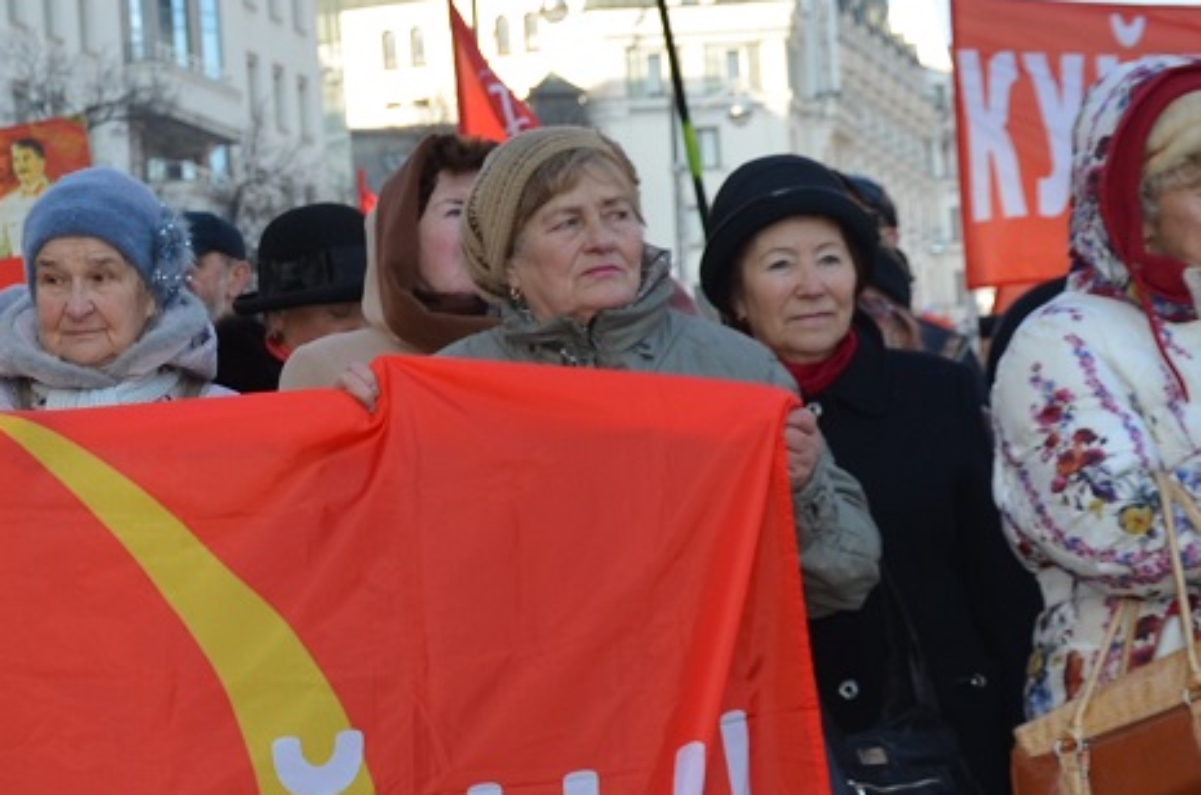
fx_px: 4128
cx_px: -61
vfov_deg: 11.0
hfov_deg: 16.2
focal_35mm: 124
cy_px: 568
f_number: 4.5
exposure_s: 1/200
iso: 100
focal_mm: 26
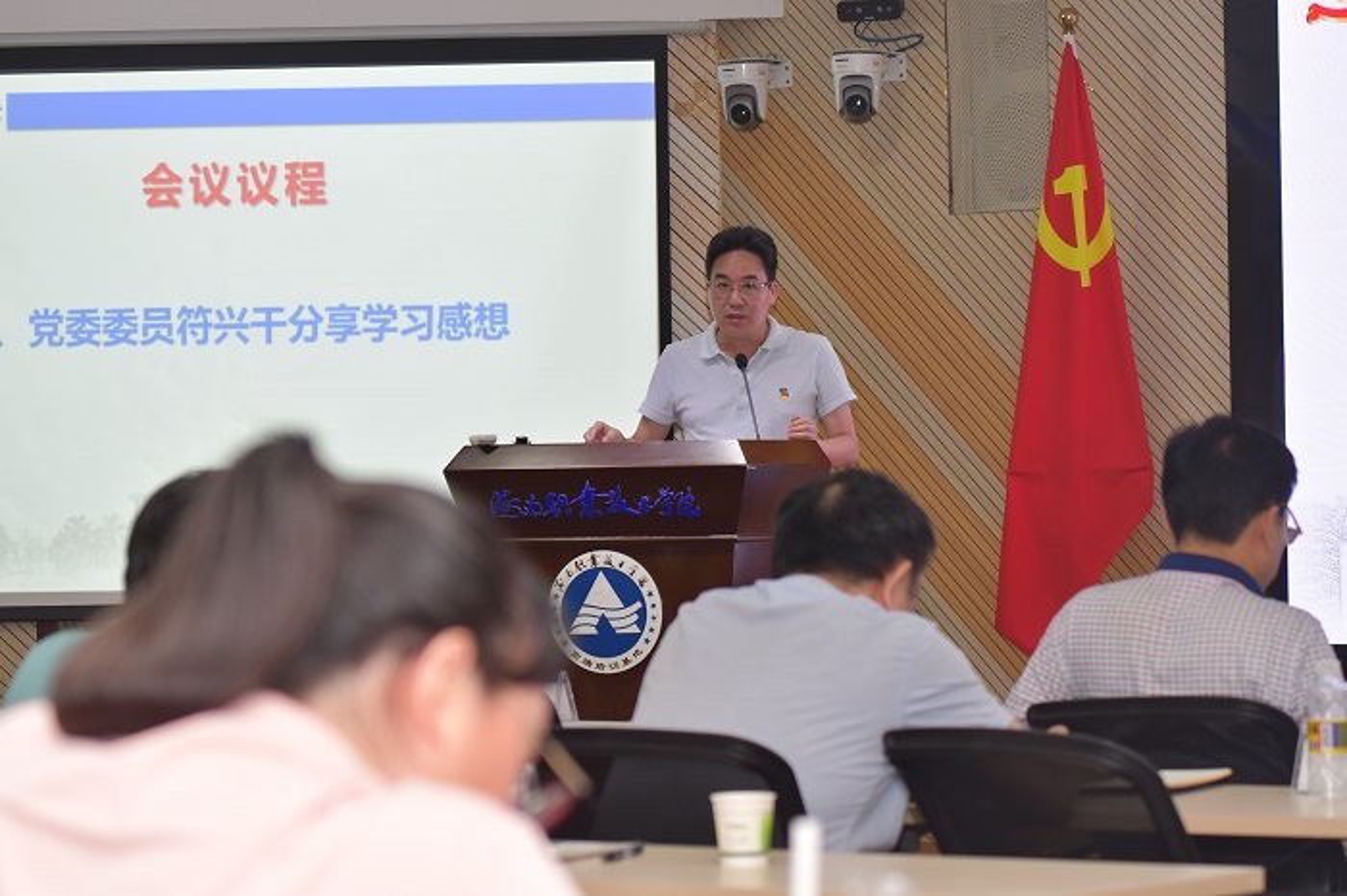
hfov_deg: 16.1
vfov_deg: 10.7
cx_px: 674
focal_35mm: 128
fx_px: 4768
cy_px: 448
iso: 900
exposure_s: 1/160
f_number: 4.8
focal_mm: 85
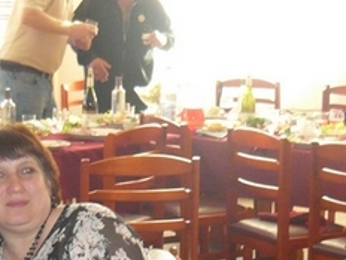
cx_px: 79
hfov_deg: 17.2
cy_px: 223
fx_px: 1139
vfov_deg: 12.9
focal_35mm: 114
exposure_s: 1/30
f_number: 2.8
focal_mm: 5.5
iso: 320
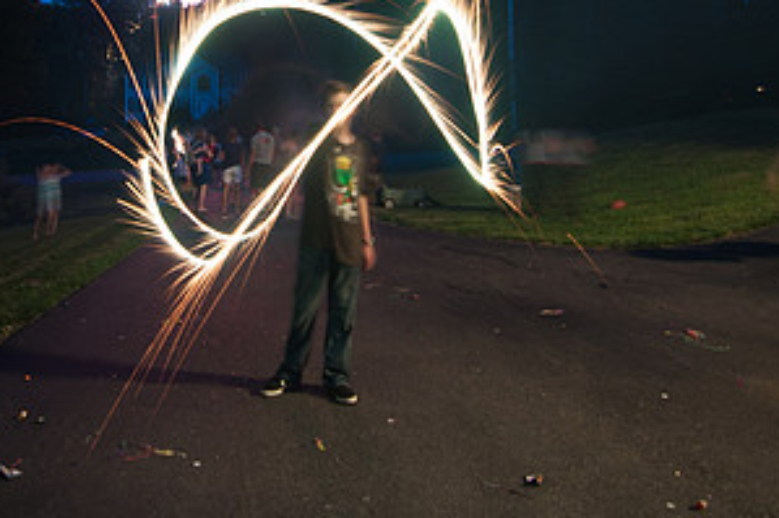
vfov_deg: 38.5
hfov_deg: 57.4
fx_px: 692
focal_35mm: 32
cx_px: 258
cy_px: 61
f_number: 2.8
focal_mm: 11
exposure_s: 2
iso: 200
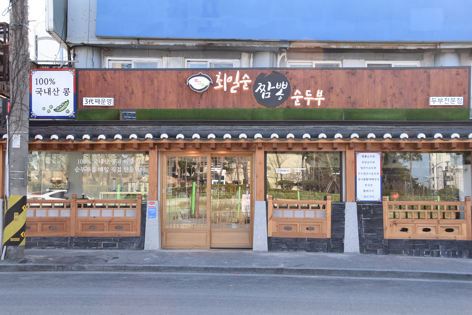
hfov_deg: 41.1
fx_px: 630
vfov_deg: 28.1
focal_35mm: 48
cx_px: 236
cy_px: 158
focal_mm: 32
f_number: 8
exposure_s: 1/200
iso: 400
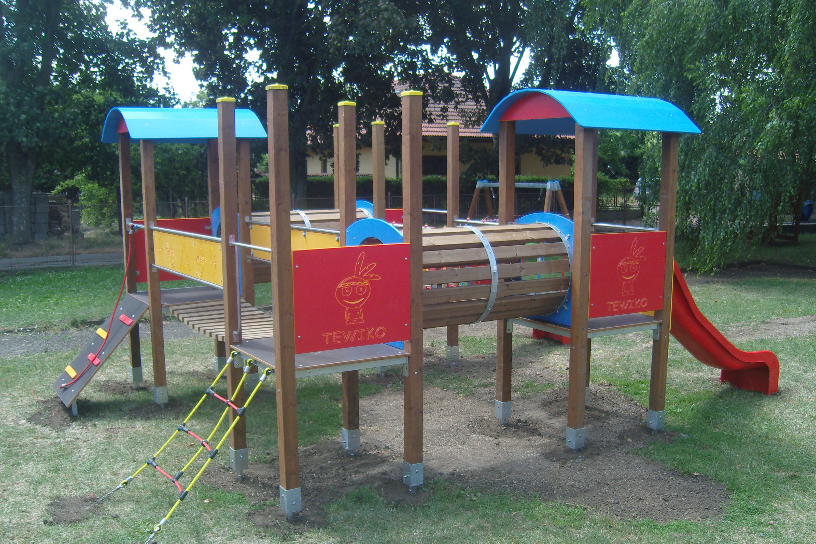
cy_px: 307
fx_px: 816
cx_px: 410
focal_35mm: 36
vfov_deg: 36.8
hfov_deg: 53.1
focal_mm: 7.3
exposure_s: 1/400
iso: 100
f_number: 2.8
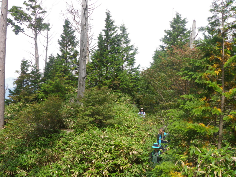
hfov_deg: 52.6
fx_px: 239
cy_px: 88
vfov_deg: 40.7
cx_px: 118
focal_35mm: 35
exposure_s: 1/250
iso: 64
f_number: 3.8
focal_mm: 6.2
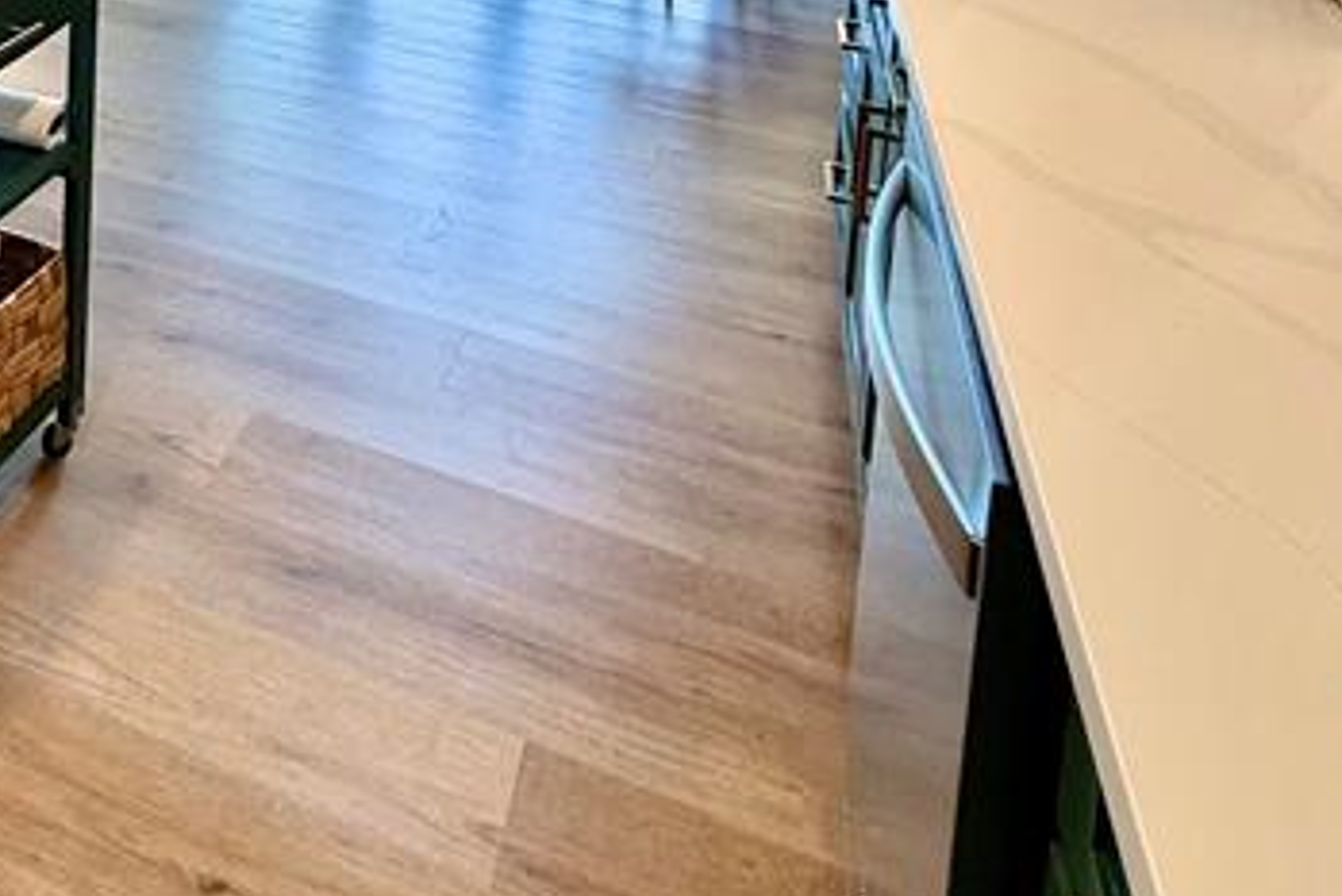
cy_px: -311
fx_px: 1193
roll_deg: -1.9
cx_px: 342
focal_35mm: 32
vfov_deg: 30.7
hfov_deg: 56.0
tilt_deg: -5.9
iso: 64
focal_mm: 2.22
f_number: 2.2
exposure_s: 1/120
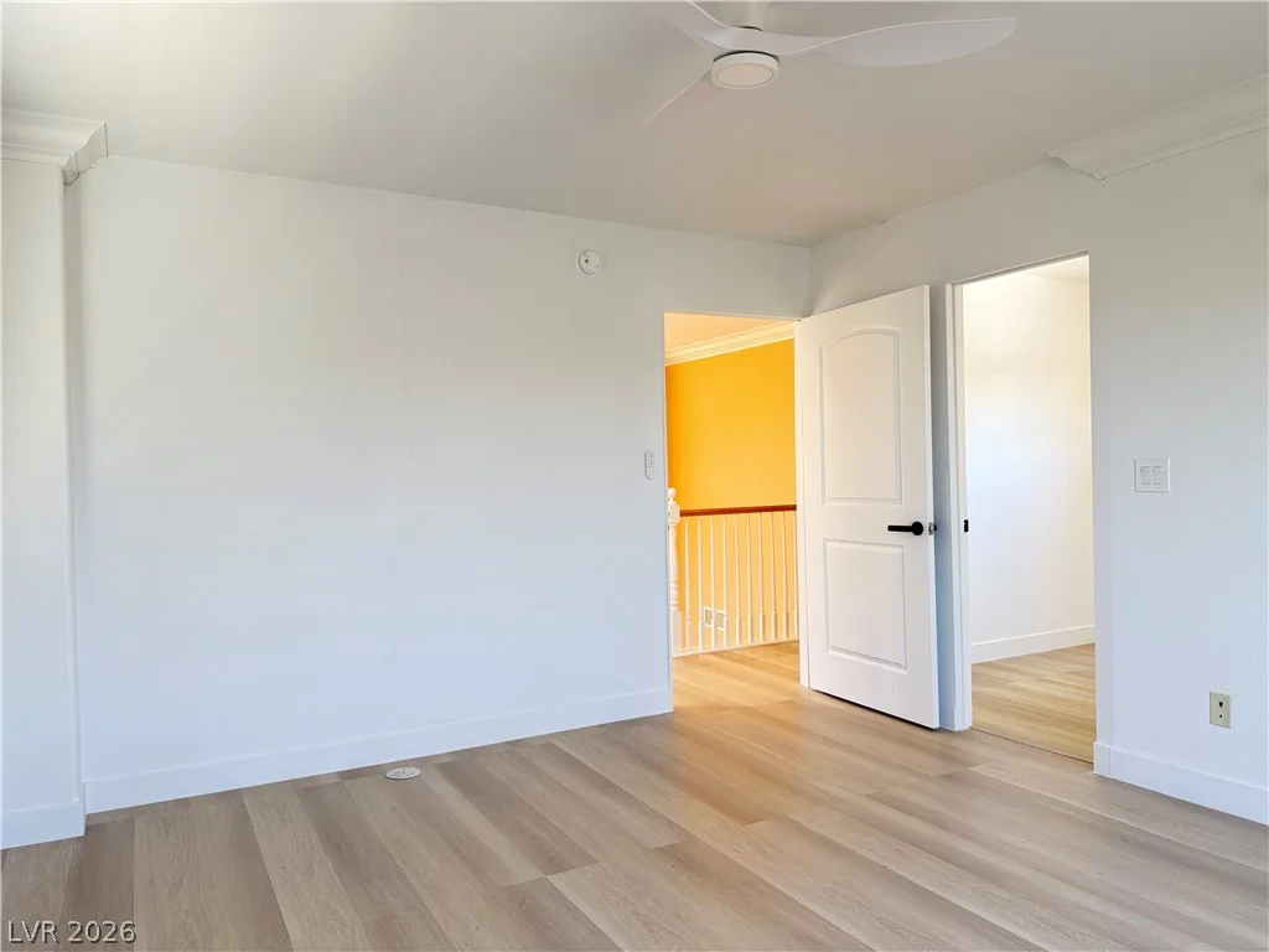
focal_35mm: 24
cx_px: 634
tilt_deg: -0.2
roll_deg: +0.8
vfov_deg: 56.8
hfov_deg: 71.6
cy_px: 476
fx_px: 880
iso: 200
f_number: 1.78
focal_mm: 6.76
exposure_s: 1/149
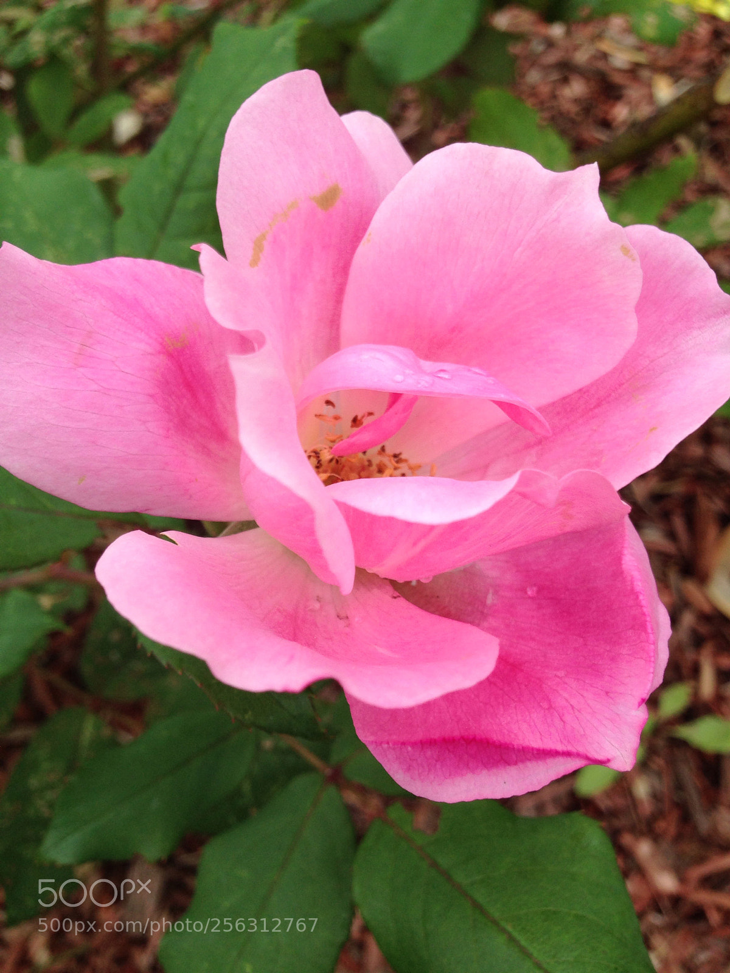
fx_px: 928
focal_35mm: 33
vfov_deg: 55.4
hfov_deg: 42.9
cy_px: 486
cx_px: 365
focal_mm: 4.12
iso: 50
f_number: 2.4
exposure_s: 1/565
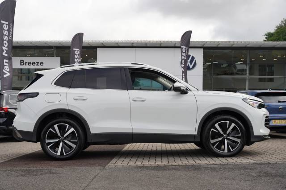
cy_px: 95
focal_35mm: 50
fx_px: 399
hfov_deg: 39.4
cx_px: 143
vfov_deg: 26.8
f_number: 4.5
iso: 100
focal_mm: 50.3
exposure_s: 1/200
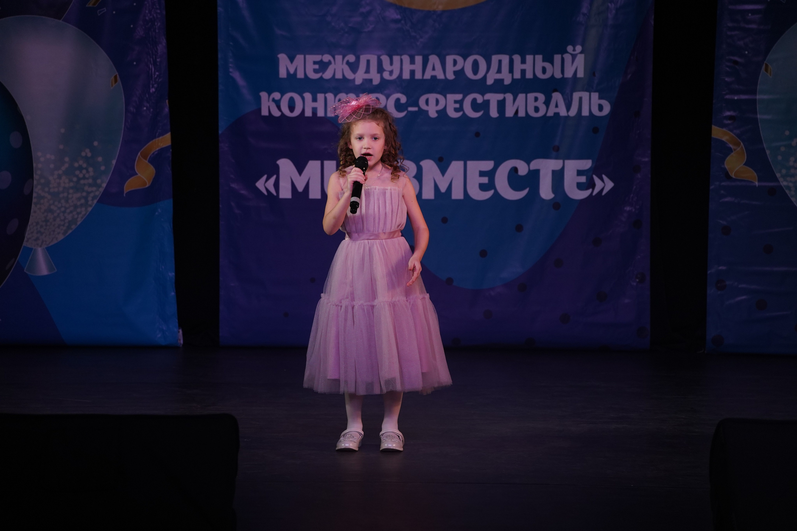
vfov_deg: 8.4
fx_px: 3609
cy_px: 266
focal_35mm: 163
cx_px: 398
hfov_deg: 12.6
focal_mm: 163
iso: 2000
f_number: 5.6
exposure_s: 1/400
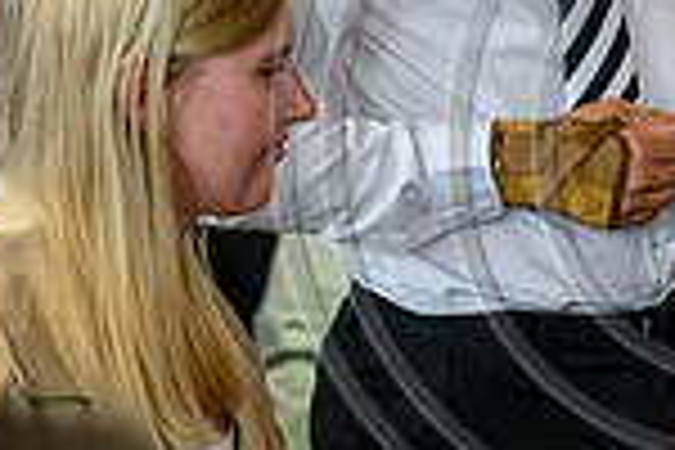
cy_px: 137
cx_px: 734
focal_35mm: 271
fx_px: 5081
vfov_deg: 5.1
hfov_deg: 7.6
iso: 4000
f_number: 3.2
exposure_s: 1/320
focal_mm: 70
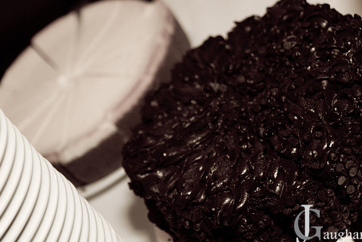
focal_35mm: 75
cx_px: 186
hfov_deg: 27.0
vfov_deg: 18.2
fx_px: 755
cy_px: 112
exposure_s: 1/60
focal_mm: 40
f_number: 2.8
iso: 320
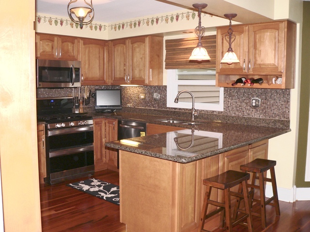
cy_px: 116
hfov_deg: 51.4
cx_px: 155
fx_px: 322
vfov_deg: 39.7
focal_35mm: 36
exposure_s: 1/60
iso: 100
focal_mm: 6
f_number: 2.8
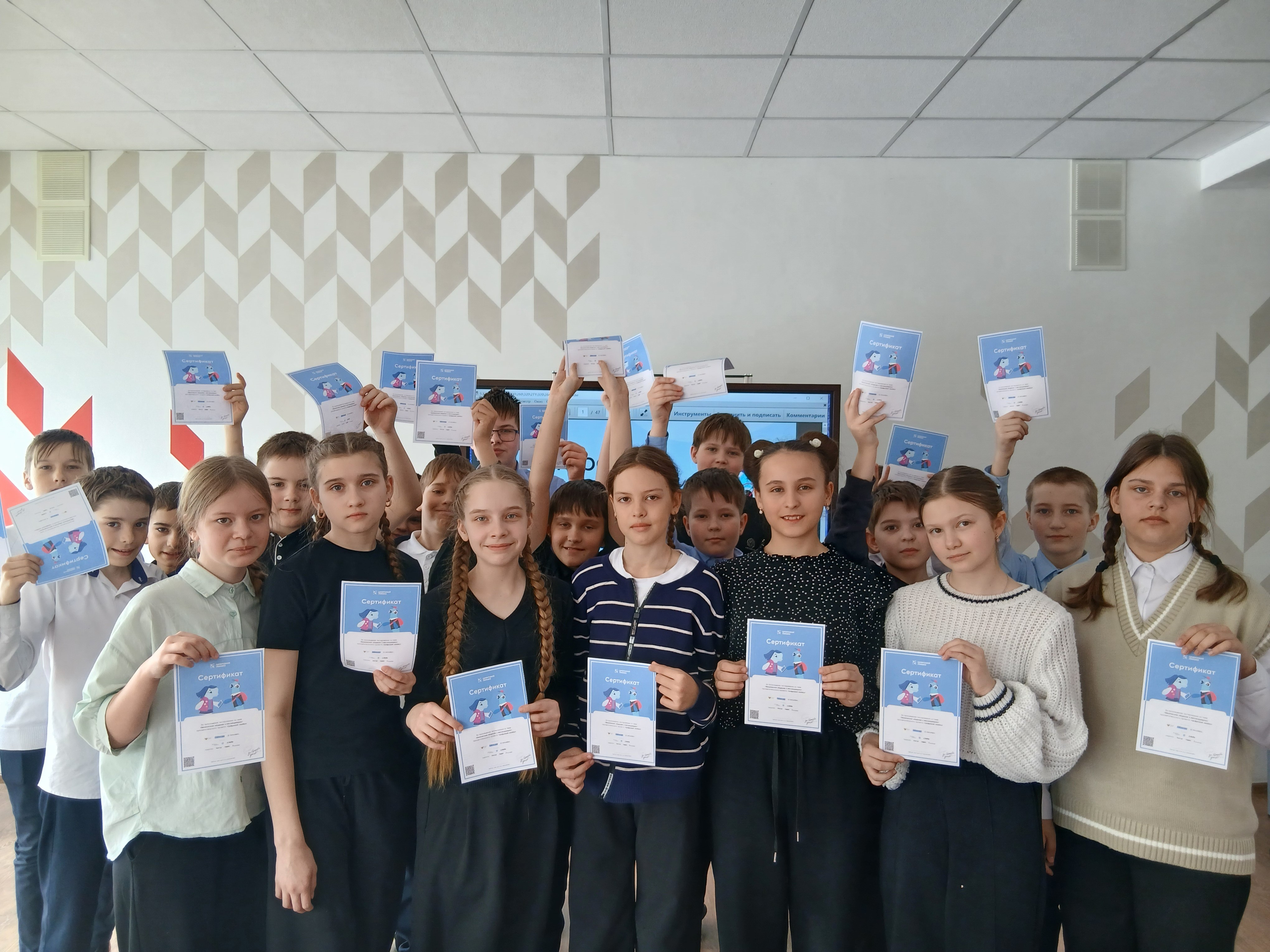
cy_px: 476
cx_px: 635
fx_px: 954
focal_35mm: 26
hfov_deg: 67.3
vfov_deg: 53.1
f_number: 1.8
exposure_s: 1/50
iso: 50
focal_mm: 3.98
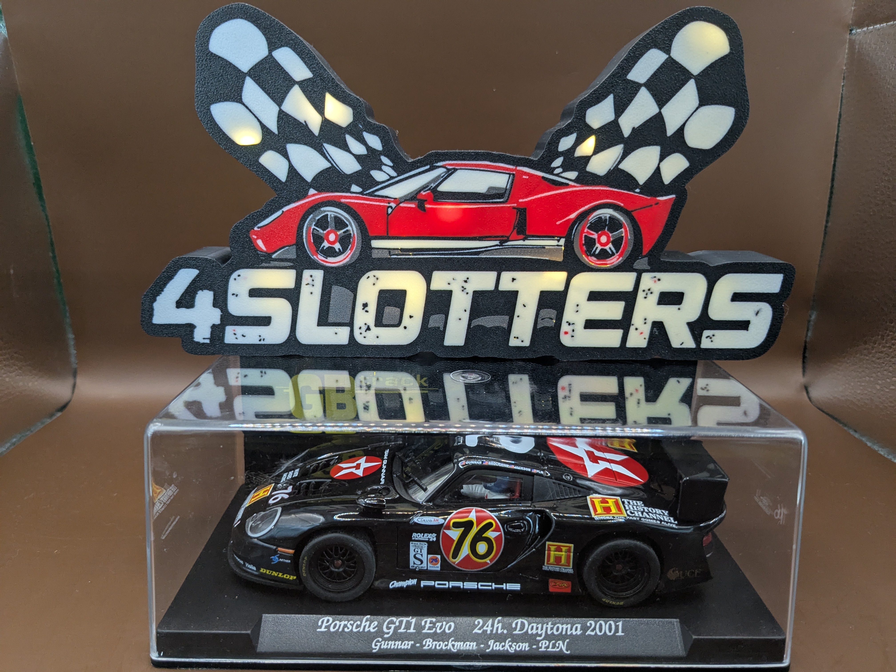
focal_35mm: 27
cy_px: 336
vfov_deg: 51.4
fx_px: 699
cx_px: 448
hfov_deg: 65.3
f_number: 1.73
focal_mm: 4.38
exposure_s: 1/50
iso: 183
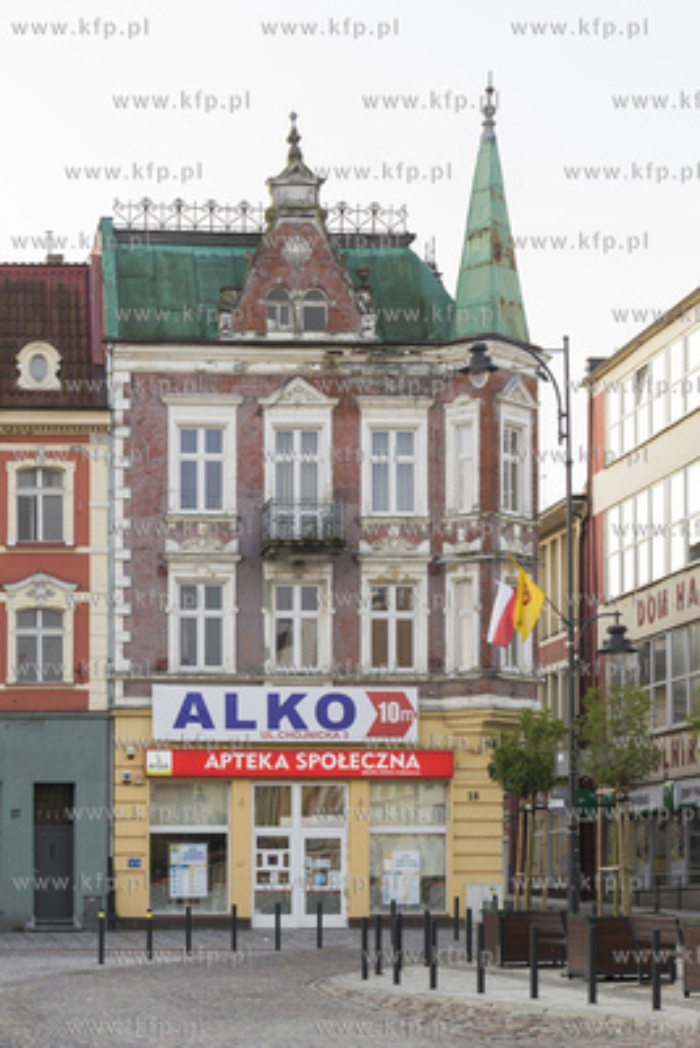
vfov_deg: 23.9
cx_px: 350
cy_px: 524
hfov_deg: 16.1
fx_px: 2477
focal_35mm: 85
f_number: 4
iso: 400
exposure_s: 1/500
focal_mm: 85
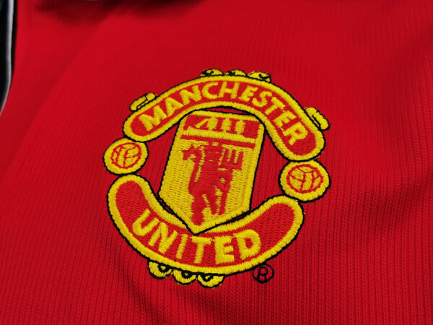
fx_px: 438
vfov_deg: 40.7
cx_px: 216
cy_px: 162
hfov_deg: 52.6
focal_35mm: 35
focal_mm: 5.58
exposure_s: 1/120
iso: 125
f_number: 1.8
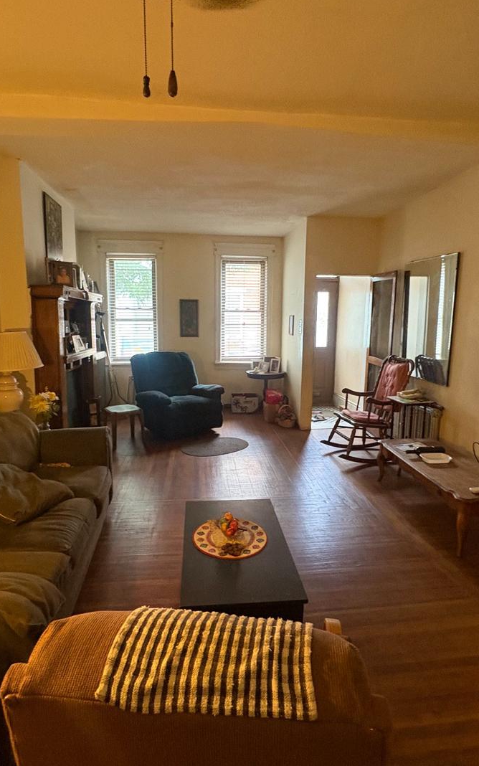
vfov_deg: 85.0
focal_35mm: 20
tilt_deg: -8.7
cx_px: 244
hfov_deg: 59.7
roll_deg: +0.0
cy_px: 379
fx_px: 418
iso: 500
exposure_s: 1/60
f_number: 2.2
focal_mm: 2.22
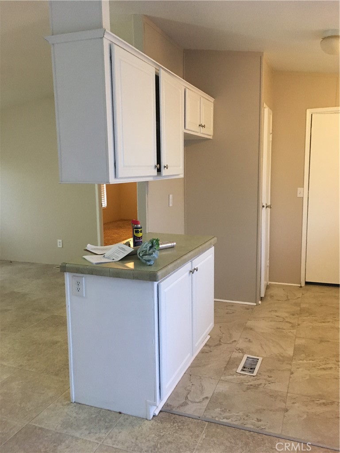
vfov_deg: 61.7
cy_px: 226
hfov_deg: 48.2
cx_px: 170
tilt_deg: -8.3
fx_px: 380
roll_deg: +0.9
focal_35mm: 29
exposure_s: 1/30
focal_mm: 4.15
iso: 200
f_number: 2.2
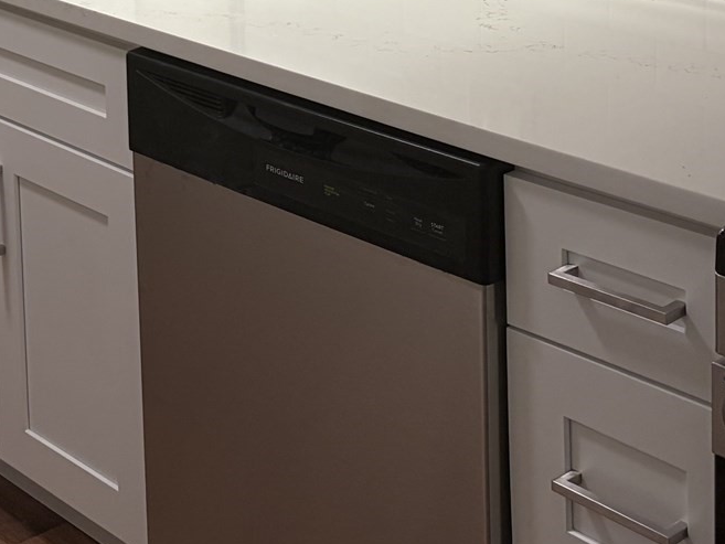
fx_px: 1697
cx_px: 84
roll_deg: +2.3
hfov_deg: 23.5
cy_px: -255
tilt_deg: -6.2
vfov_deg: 16.7
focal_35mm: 81
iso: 125
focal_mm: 5.96
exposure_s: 1/120
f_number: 1.6
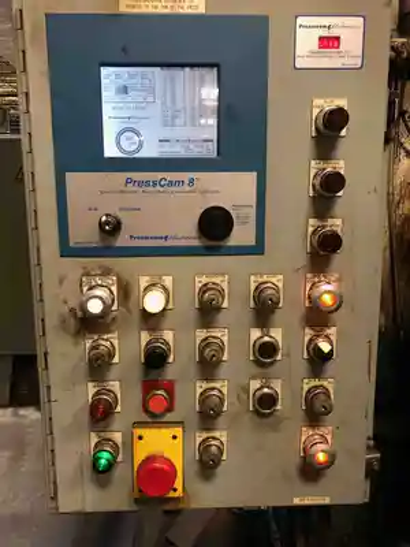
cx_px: 205
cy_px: 274
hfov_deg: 49.7
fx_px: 442
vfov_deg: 63.4
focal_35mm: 28
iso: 64
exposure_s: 1/15
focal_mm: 4
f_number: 1.8
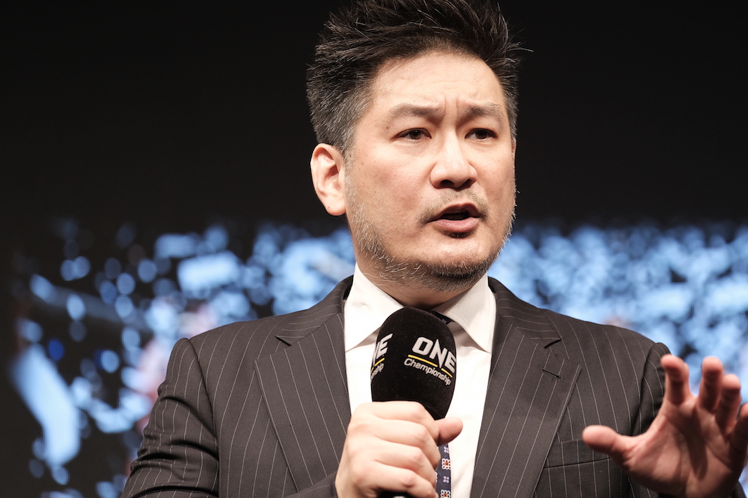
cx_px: 424
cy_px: 259
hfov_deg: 9.1
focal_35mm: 225
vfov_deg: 6.1
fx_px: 4674
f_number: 2.8
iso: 800
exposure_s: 1/180
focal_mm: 124.3
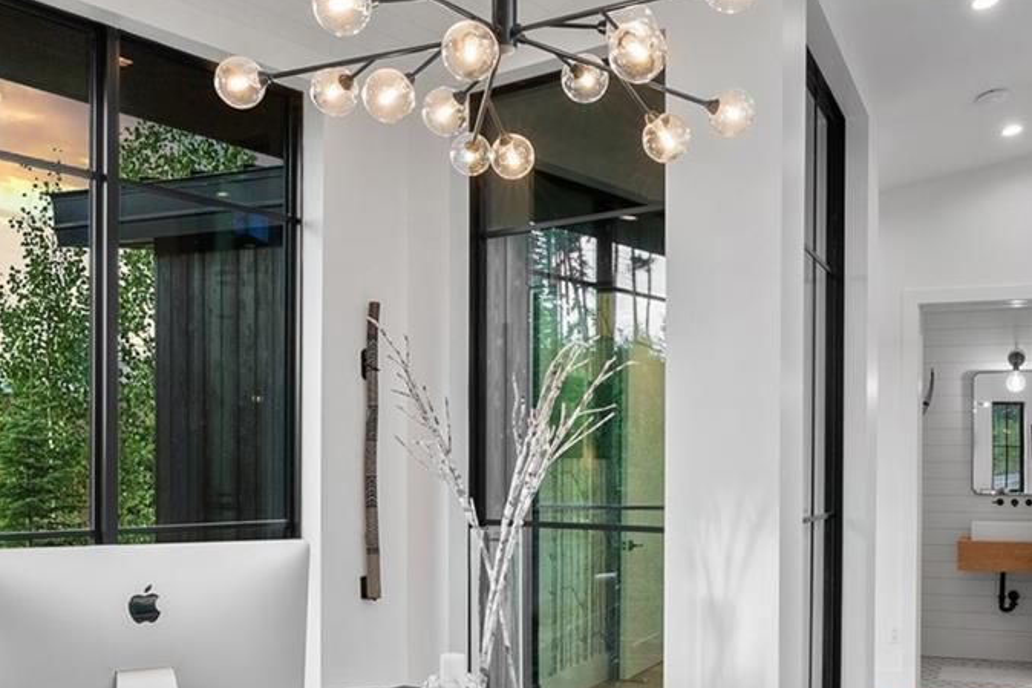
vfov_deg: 34.7
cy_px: 467
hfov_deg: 50.6
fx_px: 1089
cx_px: 574
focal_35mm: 38
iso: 500
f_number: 8
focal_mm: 16
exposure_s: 1/8
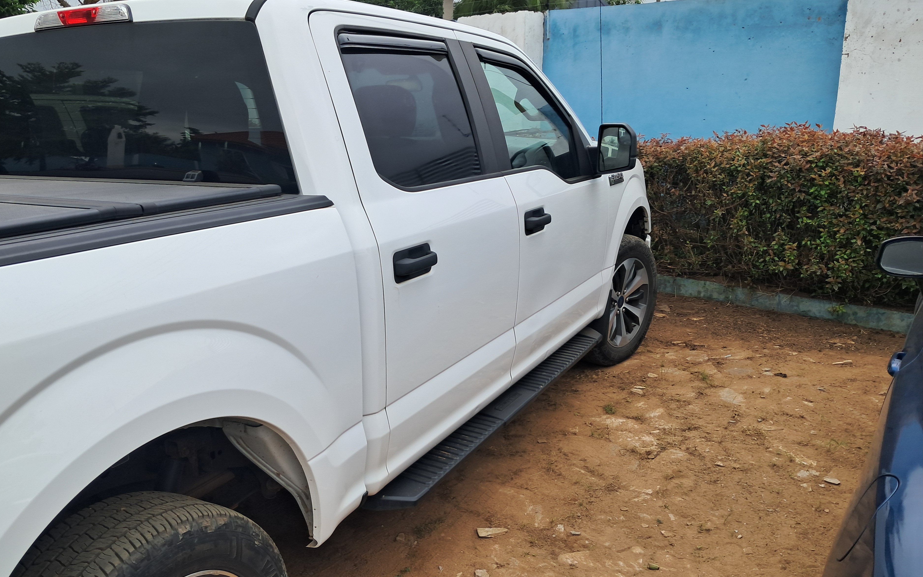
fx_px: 780
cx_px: 426
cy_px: 297
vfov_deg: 40.6
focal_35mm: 31
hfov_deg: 61.2
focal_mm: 4
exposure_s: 1/338
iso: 50
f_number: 1.8
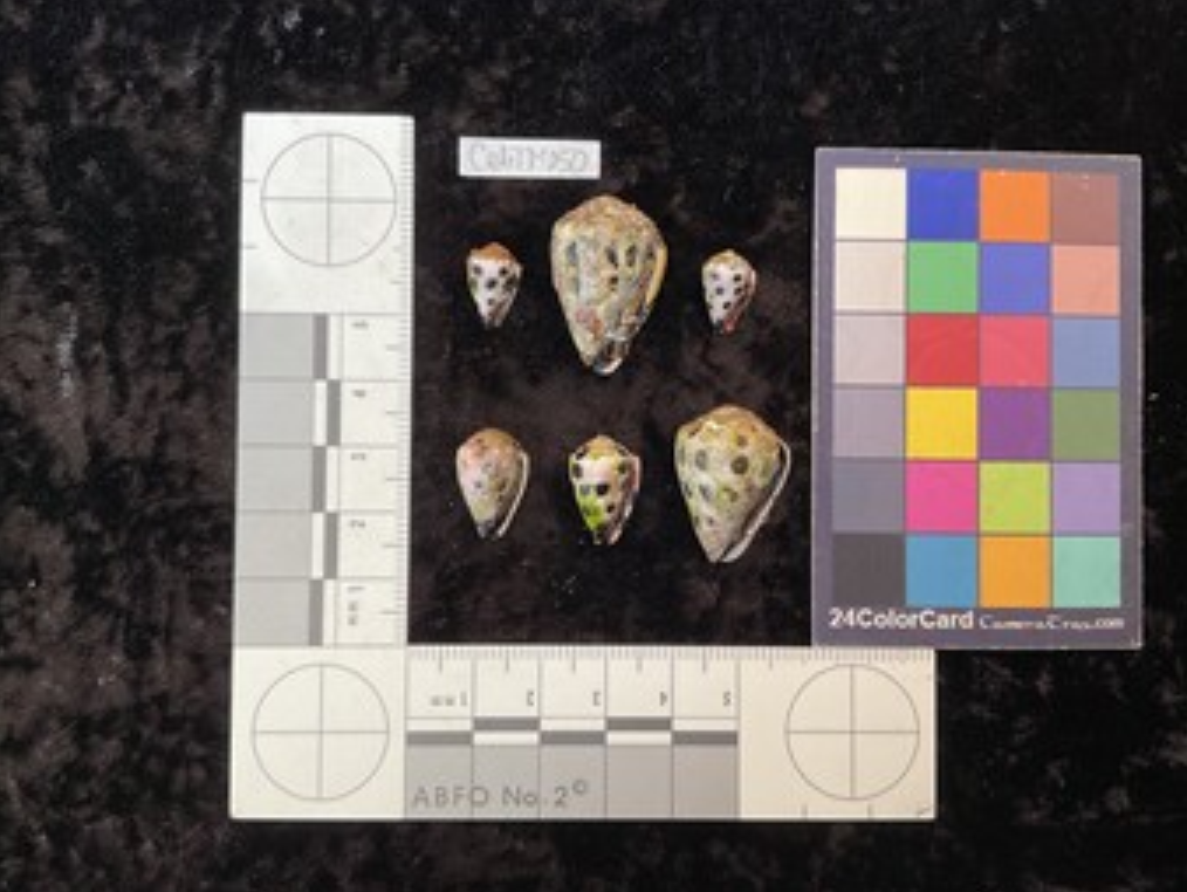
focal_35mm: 30
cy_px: 444
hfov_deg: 59.9
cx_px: 608
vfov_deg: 46.8
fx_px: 1029
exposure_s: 1/50
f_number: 1.8
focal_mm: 3
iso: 50
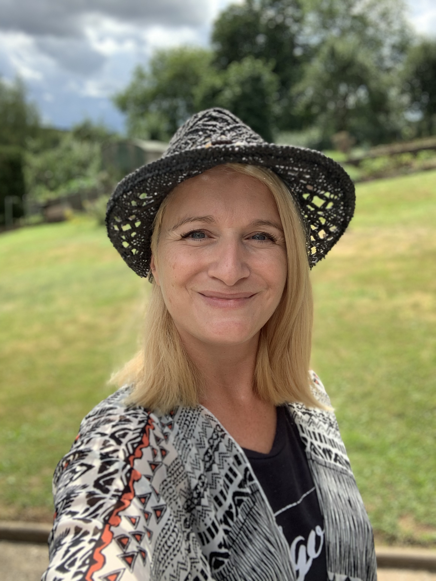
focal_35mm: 32
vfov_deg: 56.8
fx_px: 537
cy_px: 290
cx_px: 218
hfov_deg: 44.2
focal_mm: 2.87
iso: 16
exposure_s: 1/492
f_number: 2.2
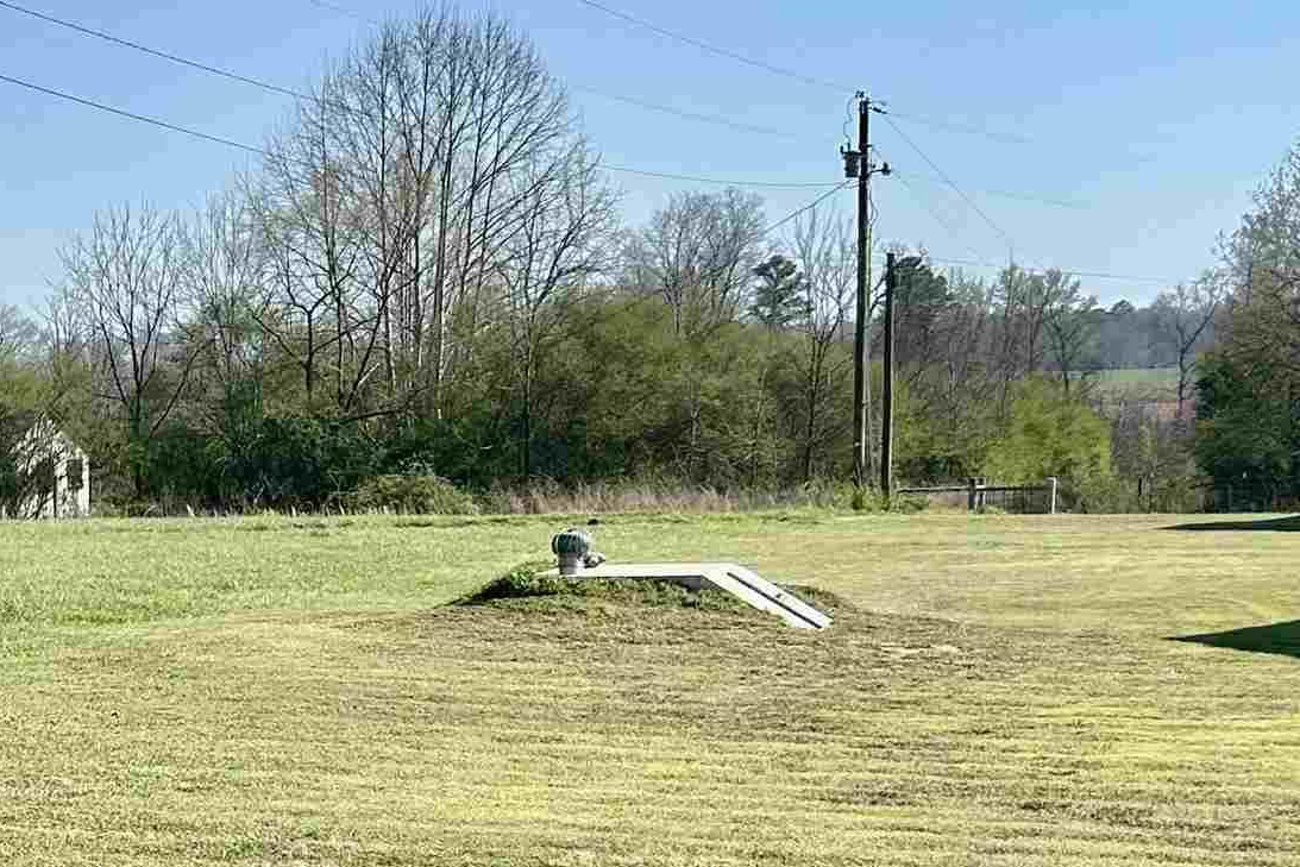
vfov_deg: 17.6
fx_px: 2745
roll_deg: +3.5
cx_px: -289
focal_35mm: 76
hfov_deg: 24.1
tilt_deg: -6.0
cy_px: 818
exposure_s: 1/3831
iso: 50
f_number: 1.5
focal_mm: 5.7
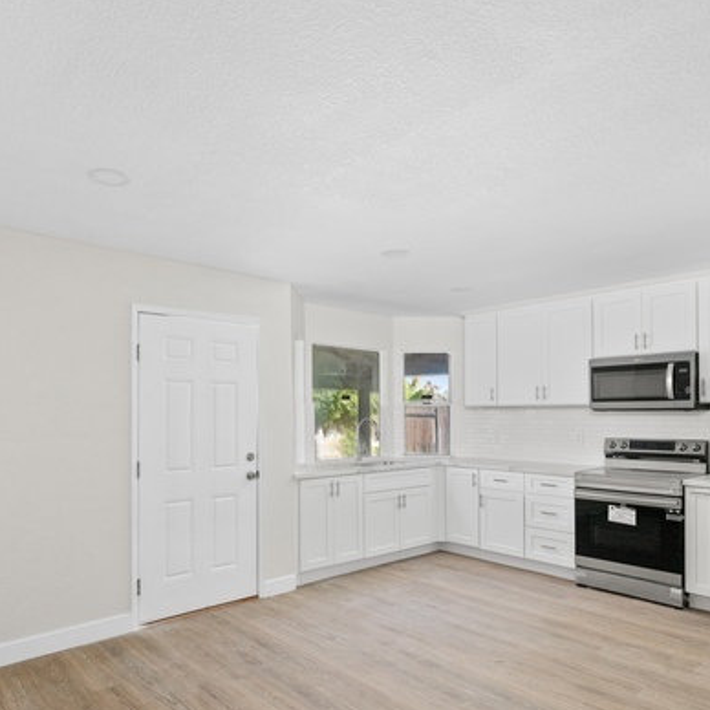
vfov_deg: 65.0
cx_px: 331
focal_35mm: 24
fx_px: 553
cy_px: 417
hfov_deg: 65.3
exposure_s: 1/13
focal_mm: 14.5
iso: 400
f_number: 8
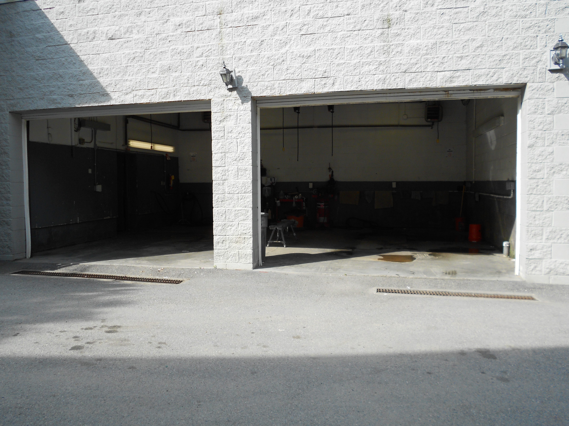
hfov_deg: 61.7
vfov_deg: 48.2
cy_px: 213
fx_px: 477
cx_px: 284
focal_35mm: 29
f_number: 3.4
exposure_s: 1/400
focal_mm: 5.1
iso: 80
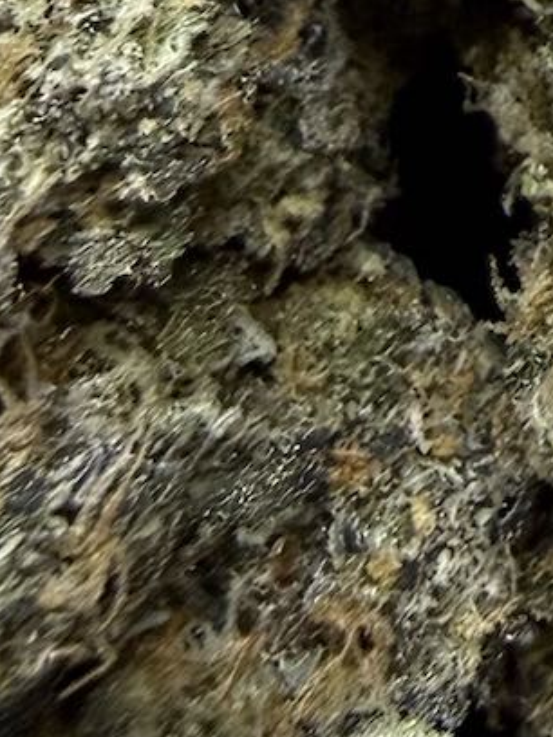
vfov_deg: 15.8
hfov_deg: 11.8
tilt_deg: -64.2
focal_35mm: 113
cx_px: 1081
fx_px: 2407
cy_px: -419
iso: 250
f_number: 2.2
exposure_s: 1/50
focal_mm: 2.22
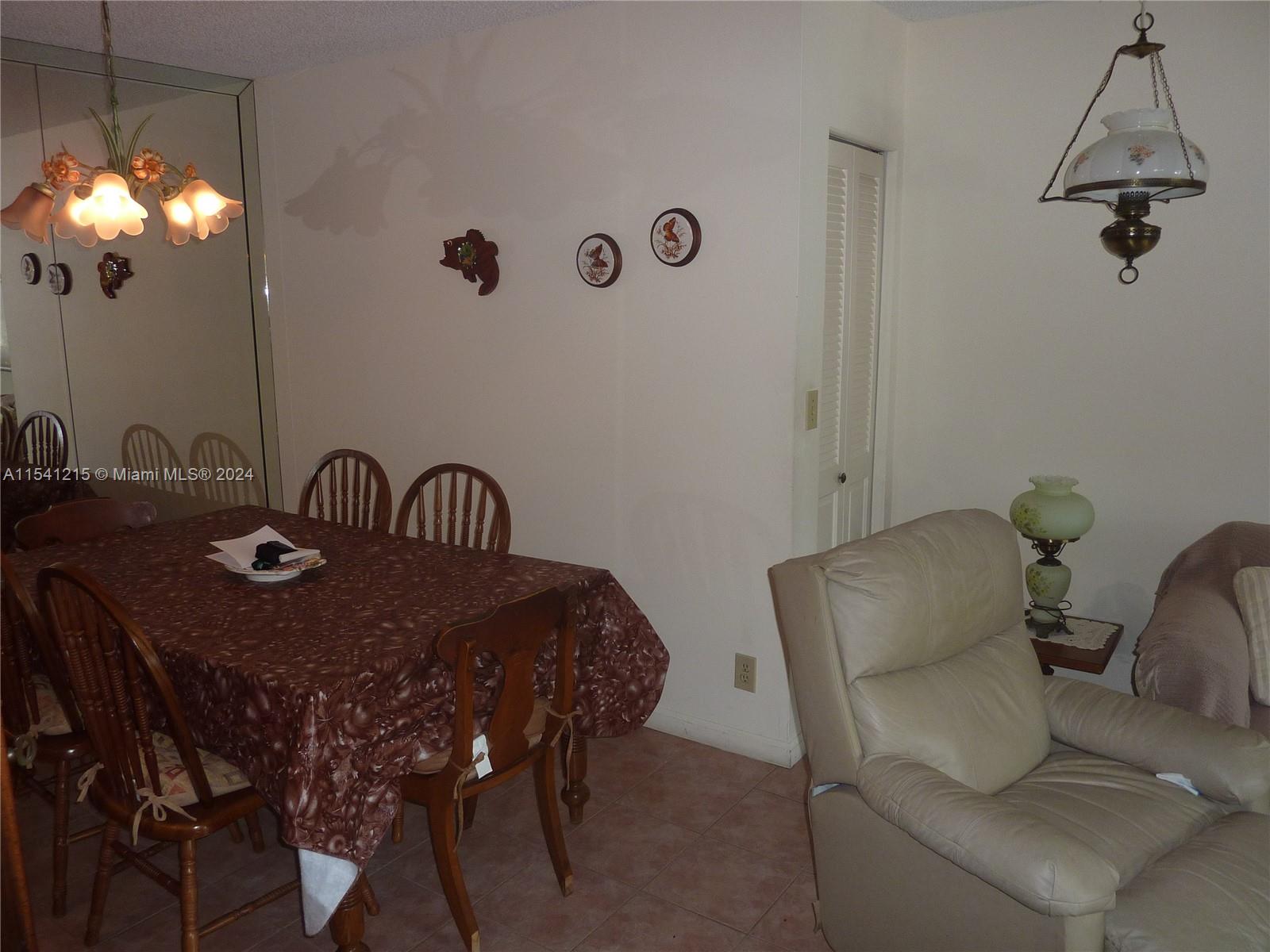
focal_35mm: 25
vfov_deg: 54.9
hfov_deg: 69.4
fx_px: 917
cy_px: 476
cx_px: 635
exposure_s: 1/30
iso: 125
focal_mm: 4.1
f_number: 3.3
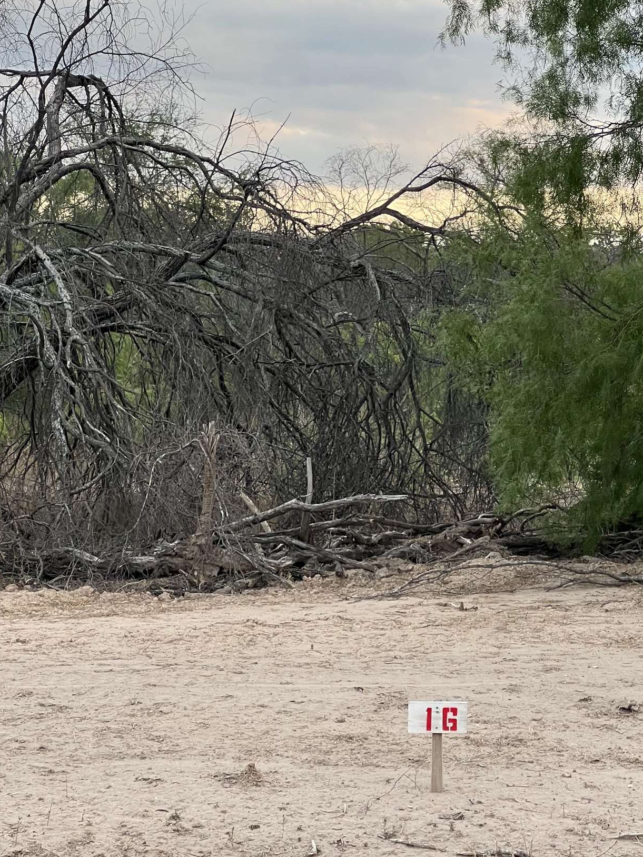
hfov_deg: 13.6
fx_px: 2700
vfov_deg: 18.0
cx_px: 443
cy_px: 410
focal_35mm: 109
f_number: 2.8
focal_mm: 9
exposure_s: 1/99
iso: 80
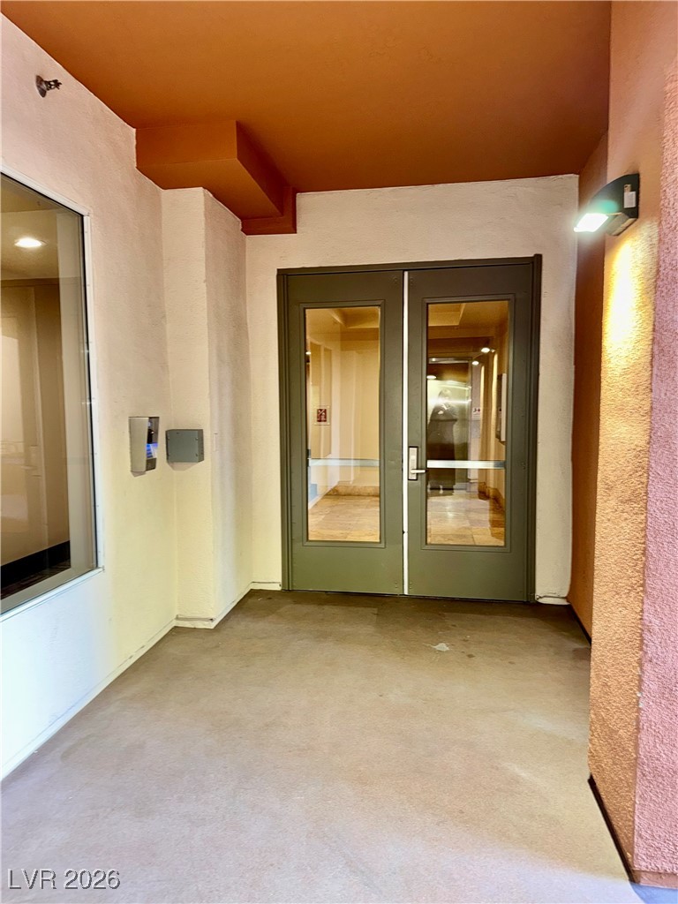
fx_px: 627
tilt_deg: -4.6
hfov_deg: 56.8
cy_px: 452
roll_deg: +0.3
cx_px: 339
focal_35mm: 24
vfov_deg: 71.6
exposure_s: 1/25
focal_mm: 6.76
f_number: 1.78
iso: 80
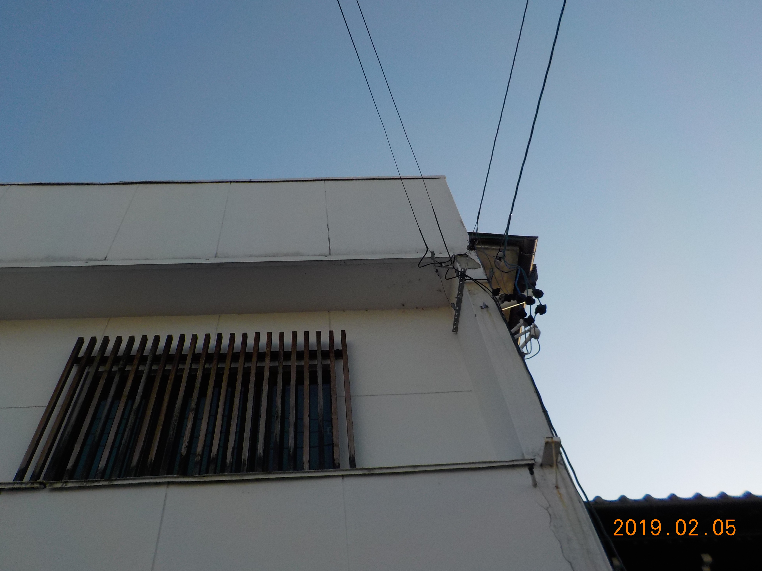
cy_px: 293
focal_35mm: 31
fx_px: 682
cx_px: 377
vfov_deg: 45.4
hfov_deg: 58.4
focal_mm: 4.1
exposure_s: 1/1250
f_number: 3.3
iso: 125
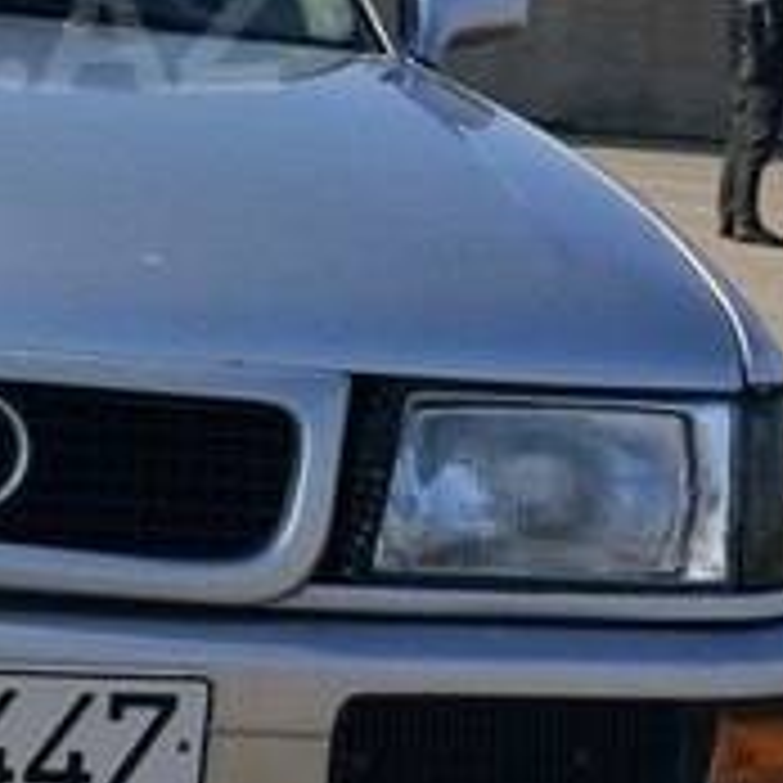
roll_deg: -3.2
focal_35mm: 97
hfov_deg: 17.1
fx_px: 2482
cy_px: 25
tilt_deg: -0.5
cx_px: -180
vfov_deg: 17.6
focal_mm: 4.15
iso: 32
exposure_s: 1/1953
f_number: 2.2
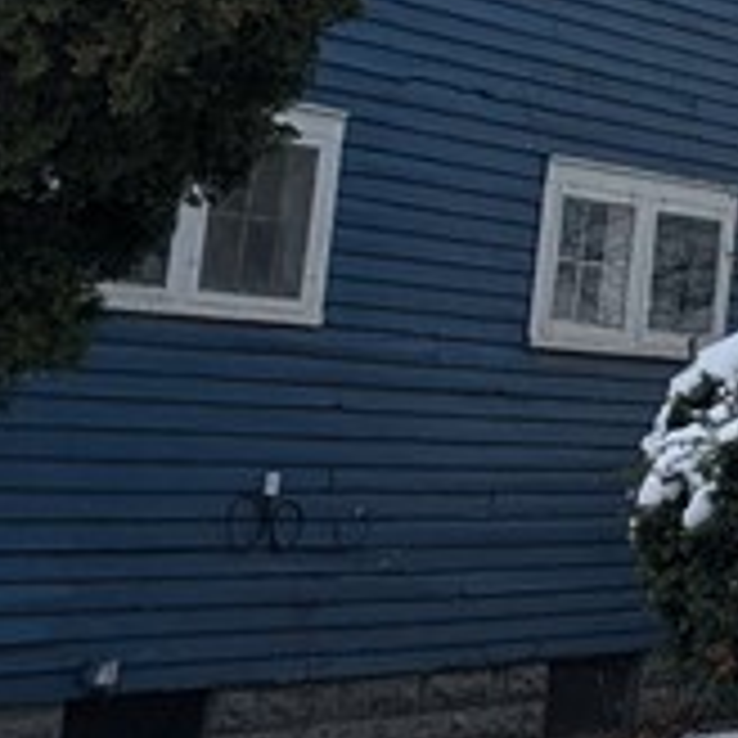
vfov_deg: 12.6
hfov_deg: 10.2
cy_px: -324
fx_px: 3184
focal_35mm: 132
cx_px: 2135
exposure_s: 1/1332
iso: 49
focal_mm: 6.81
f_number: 1.85
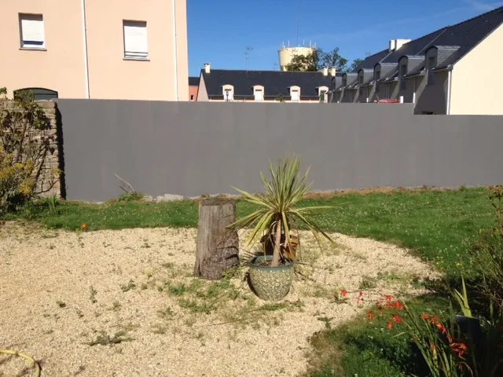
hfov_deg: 52.6
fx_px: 509
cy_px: 188
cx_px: 252
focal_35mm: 35
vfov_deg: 40.7
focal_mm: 4.28
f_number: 2.4
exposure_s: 1/2513
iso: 64
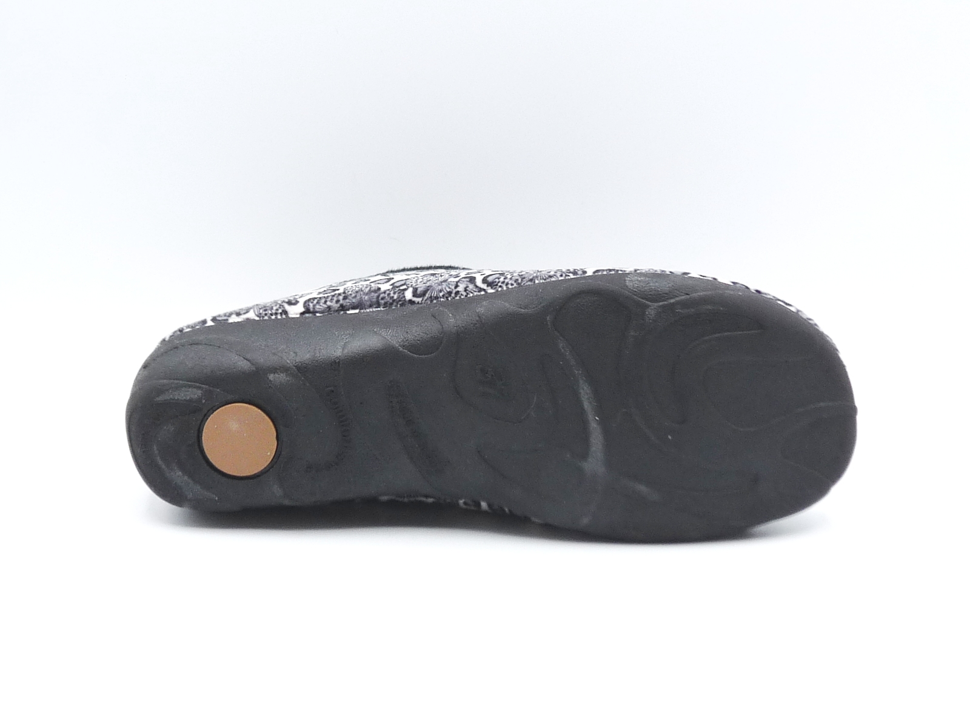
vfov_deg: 28.0
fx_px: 1457
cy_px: 364
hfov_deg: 36.8
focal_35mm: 52
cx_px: 485
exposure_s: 1/125
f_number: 4
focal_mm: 5.2
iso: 100
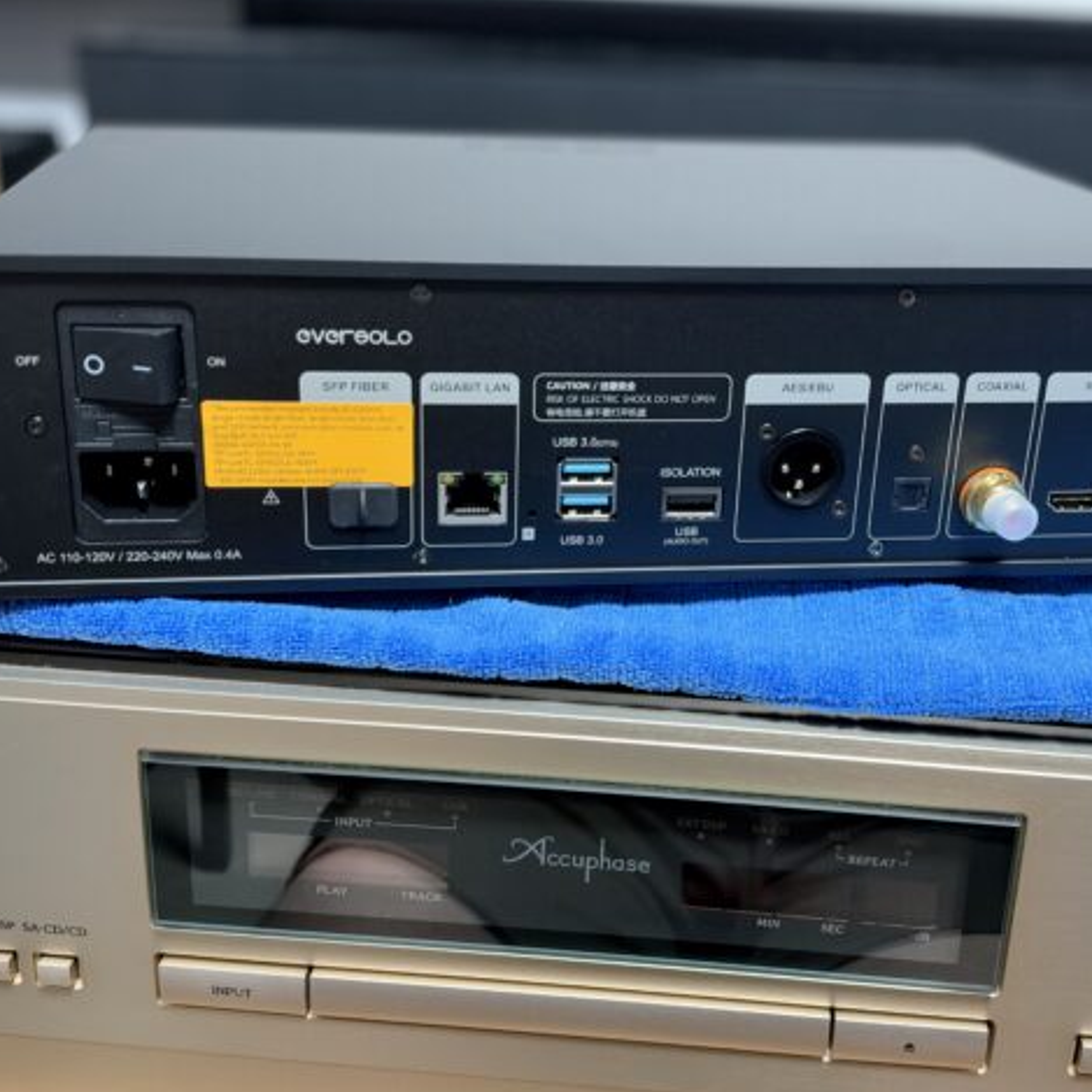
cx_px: 633
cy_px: 538
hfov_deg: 40.8
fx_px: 1463
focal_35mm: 41
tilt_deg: -20.9
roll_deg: -3.0
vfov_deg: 40.9
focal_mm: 6.93
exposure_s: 1/30
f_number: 4
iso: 1250
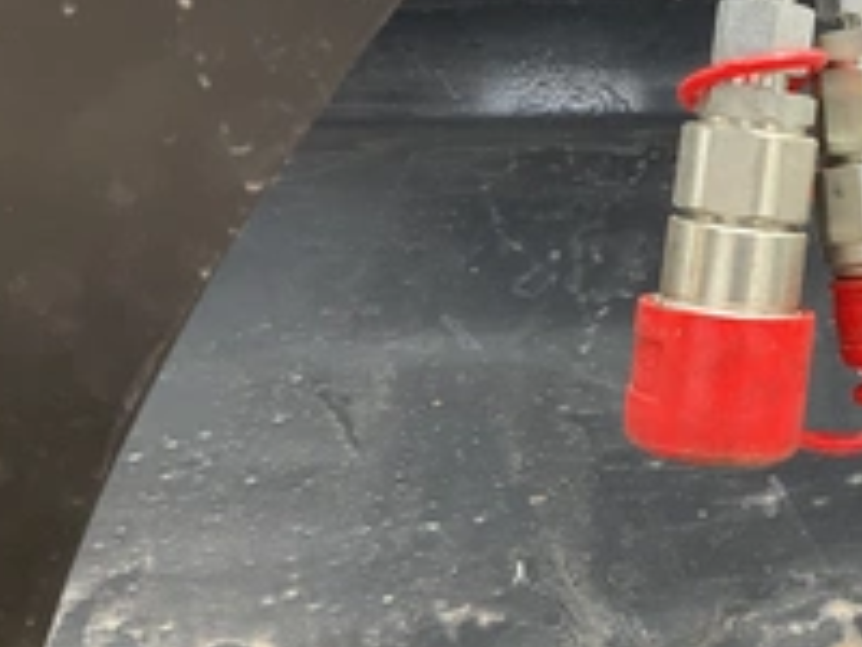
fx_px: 1444
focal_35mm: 58
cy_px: 190
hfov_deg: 31.5
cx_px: 797
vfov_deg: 25.0
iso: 25
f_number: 1.8
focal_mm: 3
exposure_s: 1/247
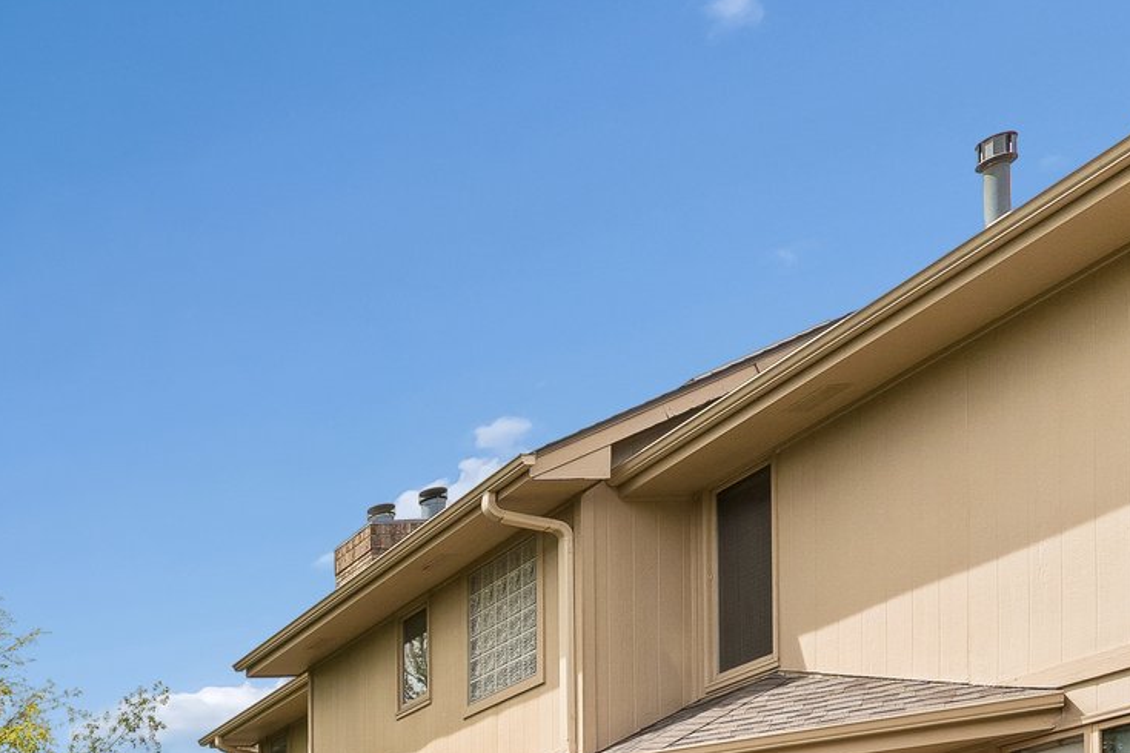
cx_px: -378
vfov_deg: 30.1
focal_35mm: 39
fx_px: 1224
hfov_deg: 33.8
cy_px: 863
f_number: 8
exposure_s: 1/500
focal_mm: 14
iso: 200
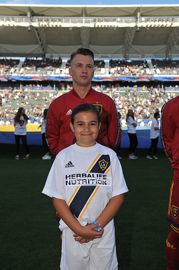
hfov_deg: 29.8
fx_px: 336
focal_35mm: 45
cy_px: 135
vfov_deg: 43.6
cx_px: 90
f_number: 6.3
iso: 250
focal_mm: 45
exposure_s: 1/800
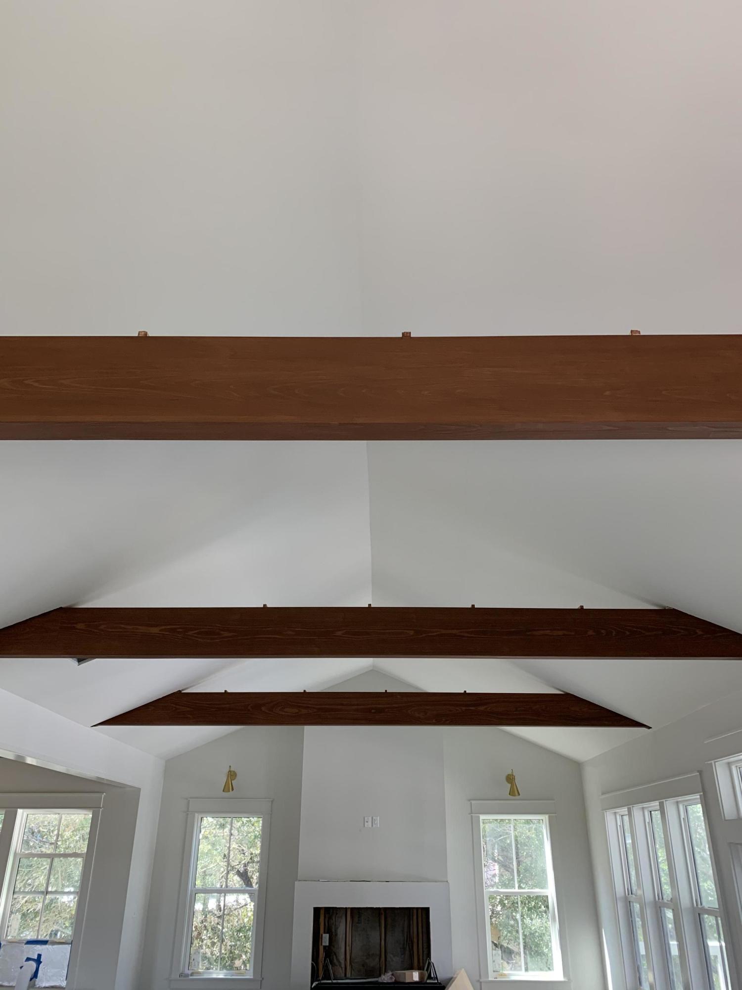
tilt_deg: +25.8
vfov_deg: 67.3
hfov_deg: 53.1
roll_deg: -1.2
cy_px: 495
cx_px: 371
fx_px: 743
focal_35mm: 26
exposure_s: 1/100
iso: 100
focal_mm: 4.25
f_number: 1.8
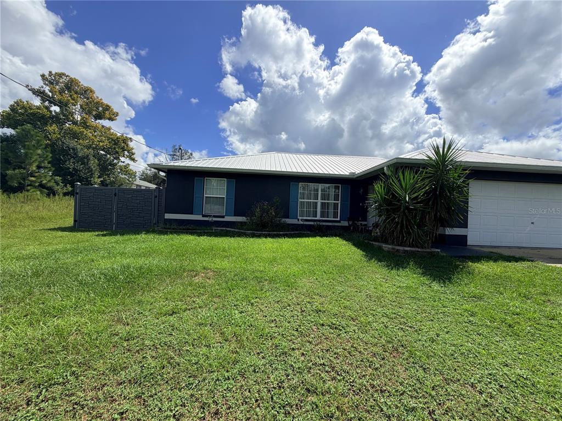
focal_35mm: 14
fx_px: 227
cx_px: 281
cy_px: 210
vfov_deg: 85.7
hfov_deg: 102.1
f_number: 2.2
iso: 20
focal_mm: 2.22
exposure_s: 1/1259
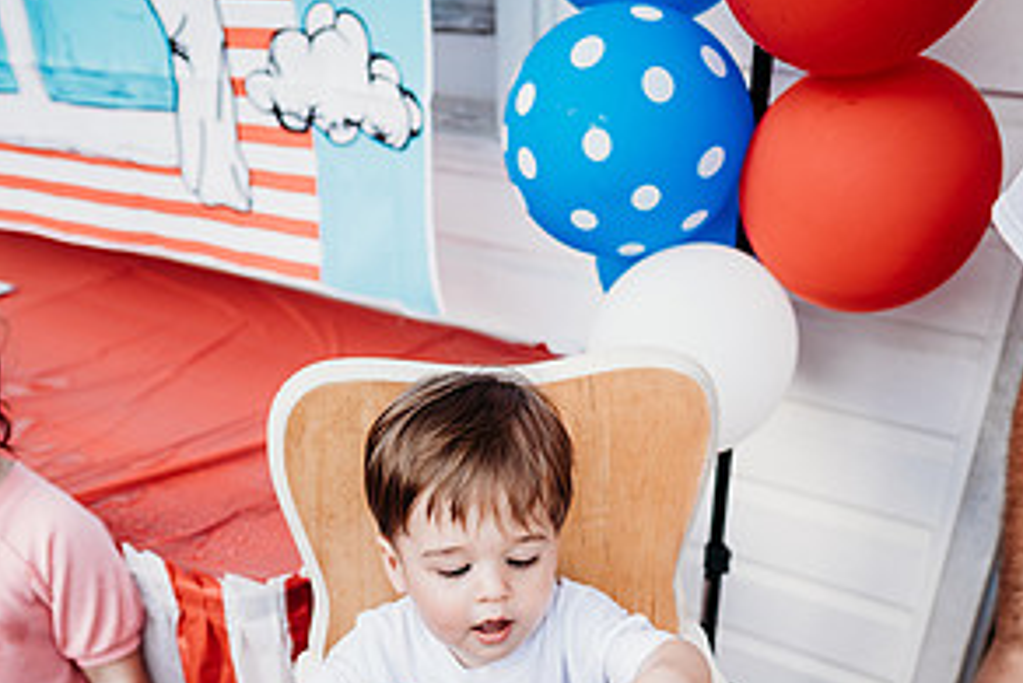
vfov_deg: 34.0
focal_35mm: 37
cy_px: 620
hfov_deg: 51.9
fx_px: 1052
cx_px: 522
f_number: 2.5
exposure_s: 1/200
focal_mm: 24
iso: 400
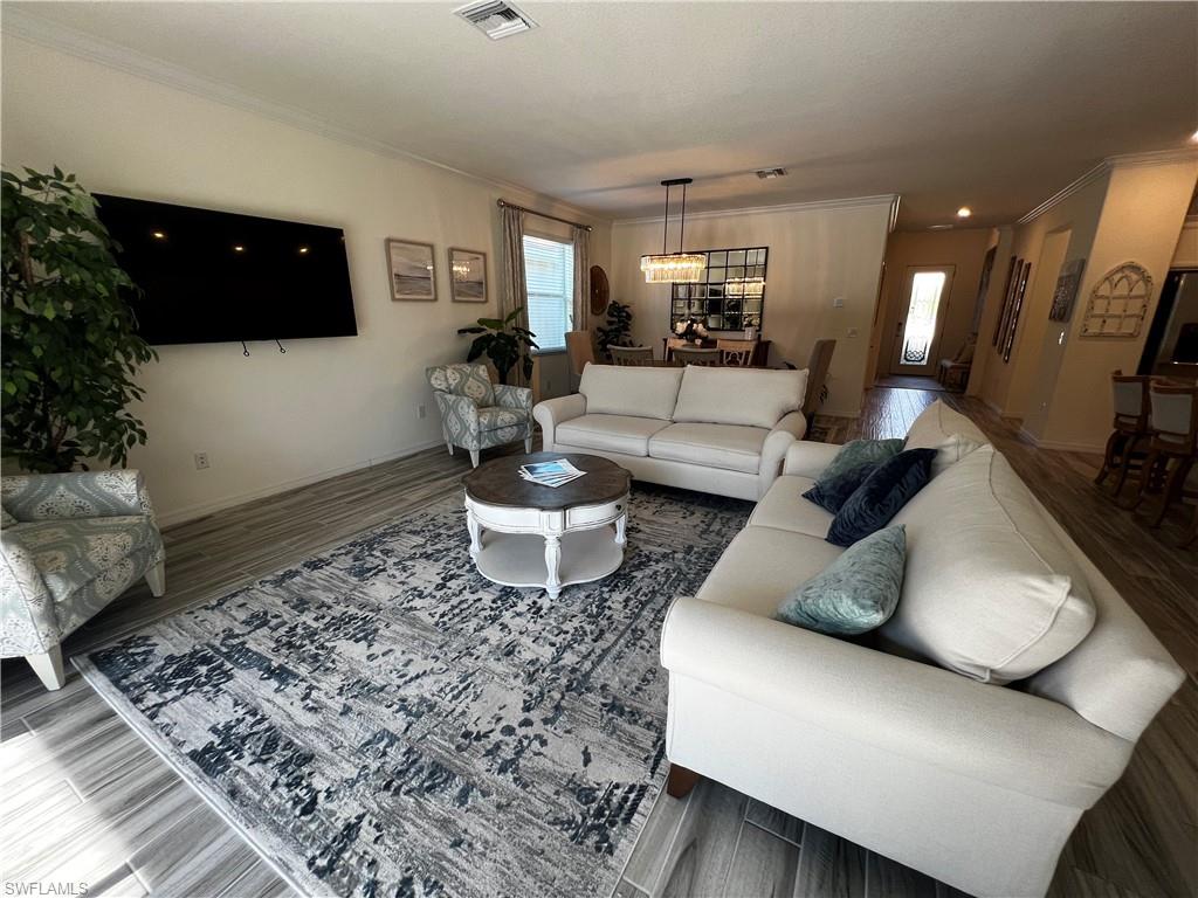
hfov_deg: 106.2
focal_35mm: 13
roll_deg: +0.4
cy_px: 449
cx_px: 599
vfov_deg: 89.9
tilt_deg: -15.9
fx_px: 450
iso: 100
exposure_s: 1/120
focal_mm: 1.57
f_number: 1.8
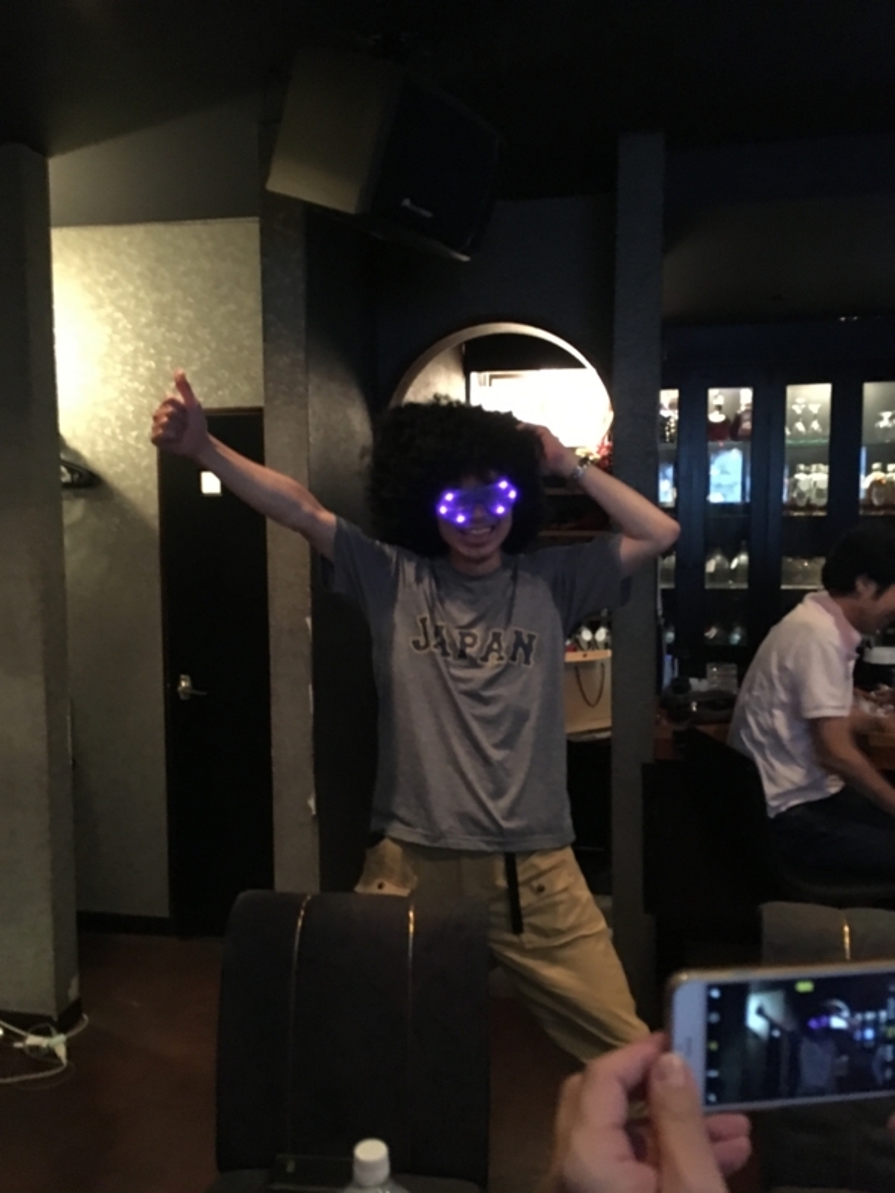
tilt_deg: -5.3
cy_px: 596
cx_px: 448
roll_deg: +0.6
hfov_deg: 48.2
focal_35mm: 29
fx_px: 1000
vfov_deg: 61.7
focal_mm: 4.15
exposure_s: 1/15
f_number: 2.2
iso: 640
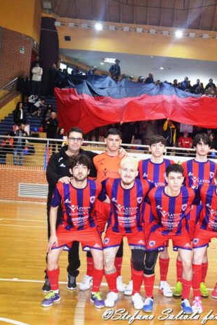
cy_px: 161
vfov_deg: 41.3
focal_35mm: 48
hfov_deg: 27.5
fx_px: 432
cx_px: 182
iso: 1600
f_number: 3.8
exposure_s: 1/60
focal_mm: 21
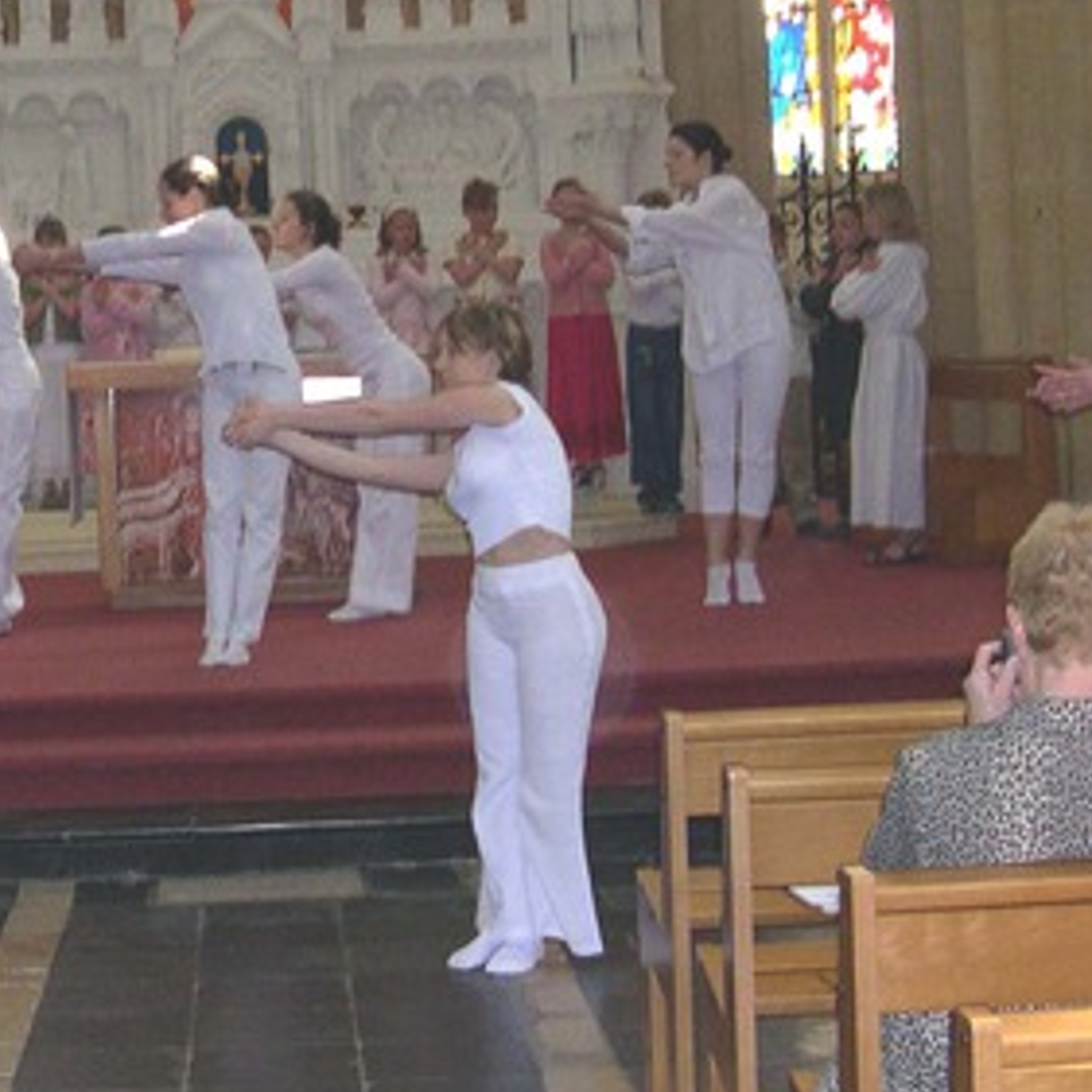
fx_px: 3069
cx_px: 167
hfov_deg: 19.9
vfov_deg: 20.1
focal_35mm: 86
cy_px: 307
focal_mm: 8
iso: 286
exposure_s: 1/60
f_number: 2.8
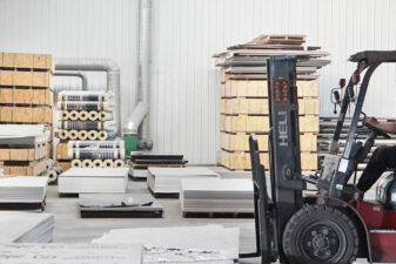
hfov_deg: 26.6
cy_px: 25
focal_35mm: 76
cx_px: 150
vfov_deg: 17.7
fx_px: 836
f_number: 4
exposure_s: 1/160
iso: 2500
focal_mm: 25
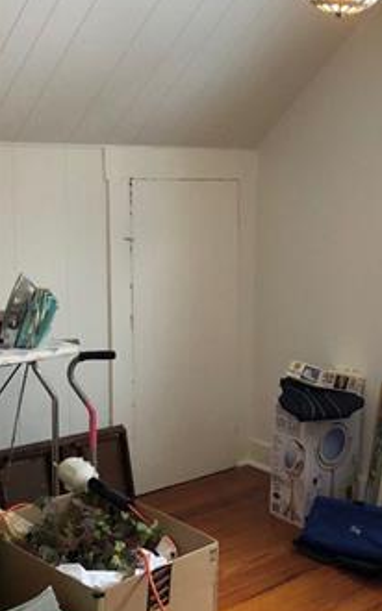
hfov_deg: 22.7
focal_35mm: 54
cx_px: 414
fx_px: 900
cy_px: 326
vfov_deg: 37.5
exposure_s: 1/30
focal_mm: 4
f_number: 1.8
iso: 40
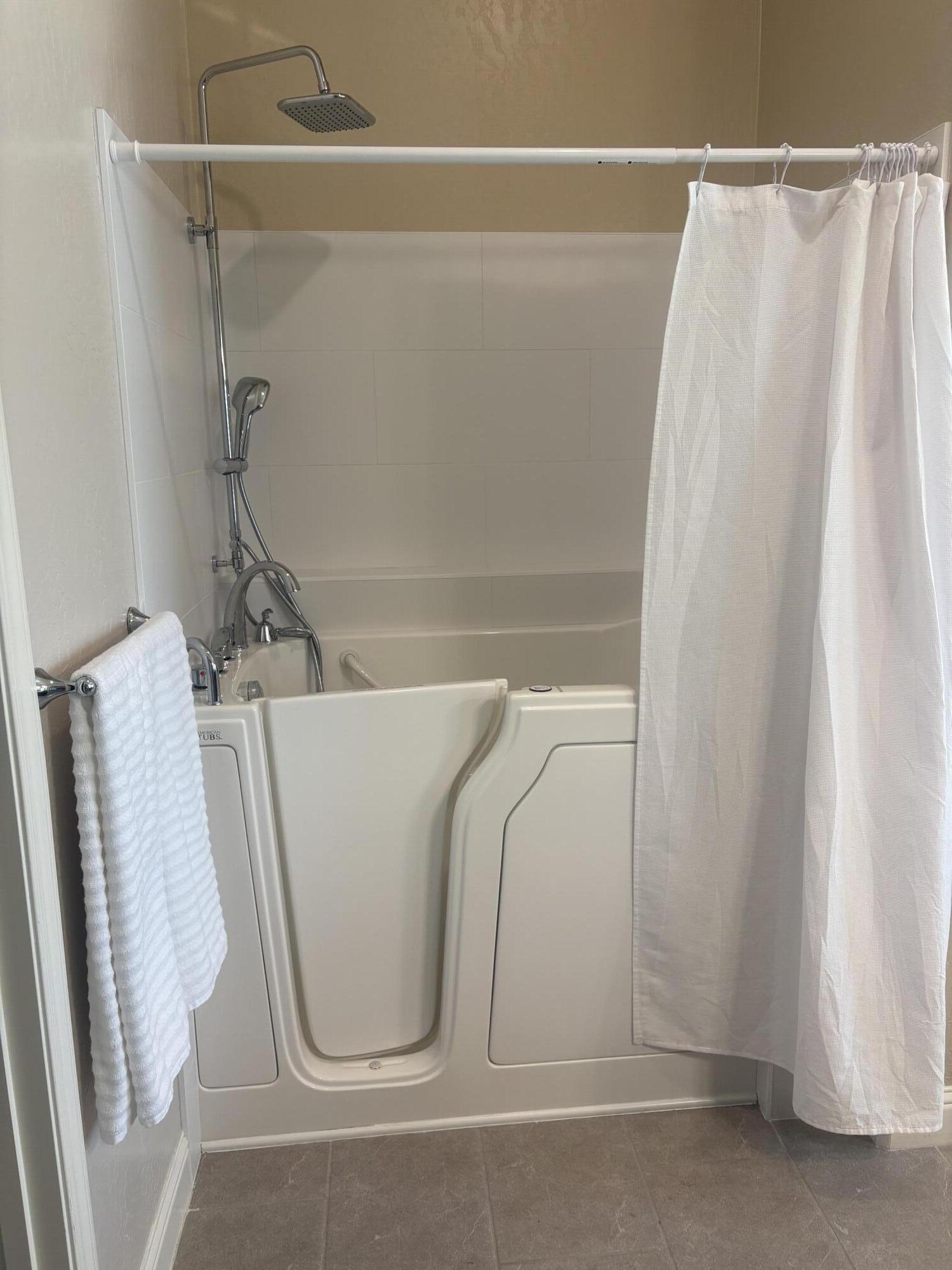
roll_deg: +0.8
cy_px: 635
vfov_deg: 67.3
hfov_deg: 53.1
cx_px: 476
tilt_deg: -12.9
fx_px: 953
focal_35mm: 26
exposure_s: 1/60
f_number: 1.6
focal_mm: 5.96
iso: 64
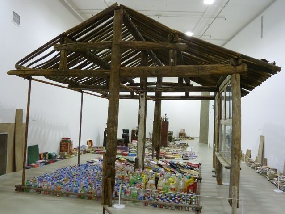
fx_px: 247
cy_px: 107
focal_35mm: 30
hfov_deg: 59.9
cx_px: 142
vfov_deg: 46.8
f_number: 3.4
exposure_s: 1/25
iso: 400
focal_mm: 5
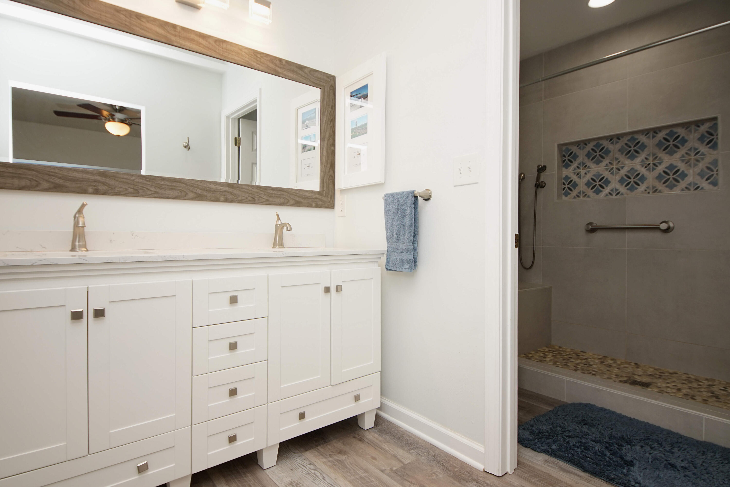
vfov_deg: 67.4
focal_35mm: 18
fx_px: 365
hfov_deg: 90.0
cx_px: 365
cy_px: 244
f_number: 4.5
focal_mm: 12
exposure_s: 1/60
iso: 200
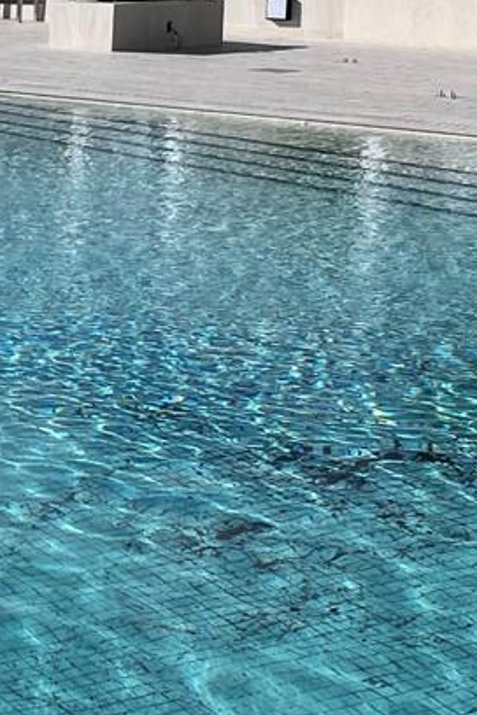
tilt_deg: -8.1
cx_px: -370
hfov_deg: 11.9
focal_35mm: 106
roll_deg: -0.3
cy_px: 233
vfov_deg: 19.2
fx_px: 2107
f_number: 1.6
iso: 50
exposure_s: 1/7874
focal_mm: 5.1
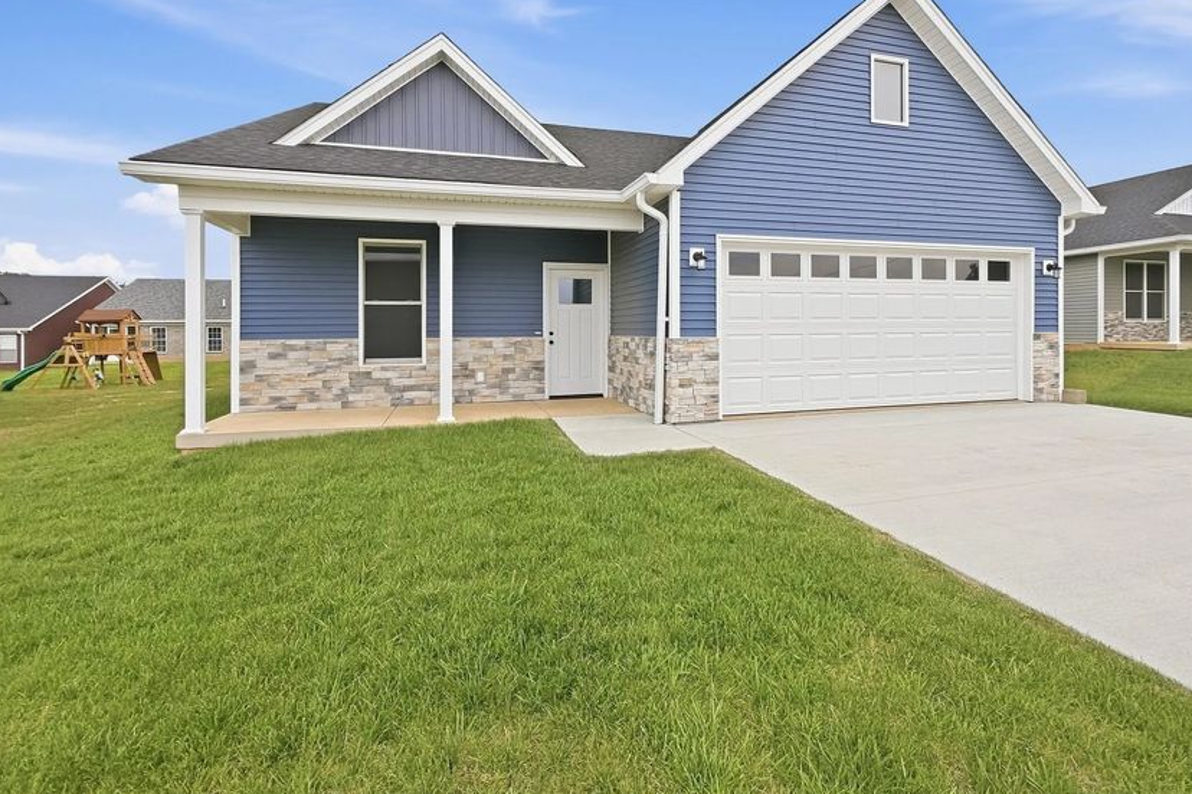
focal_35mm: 18
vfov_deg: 67.0
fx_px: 596
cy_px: 332
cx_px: 655
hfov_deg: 89.7
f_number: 2.2
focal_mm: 2.2
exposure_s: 1/590
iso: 40
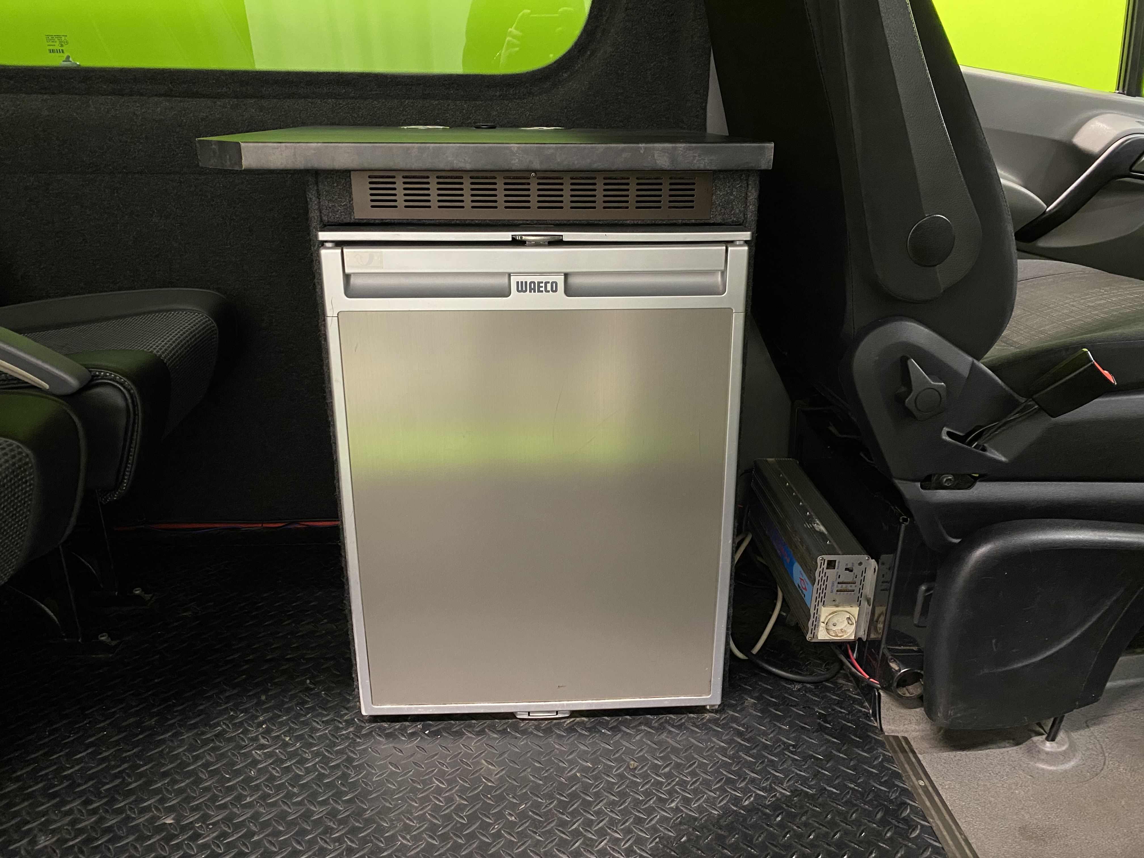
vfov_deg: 53.1
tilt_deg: -19.8
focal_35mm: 26
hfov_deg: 67.3
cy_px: 429
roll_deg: +1.0
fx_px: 859
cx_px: 572
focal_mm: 4.25
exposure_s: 1/33
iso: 640
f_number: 1.8
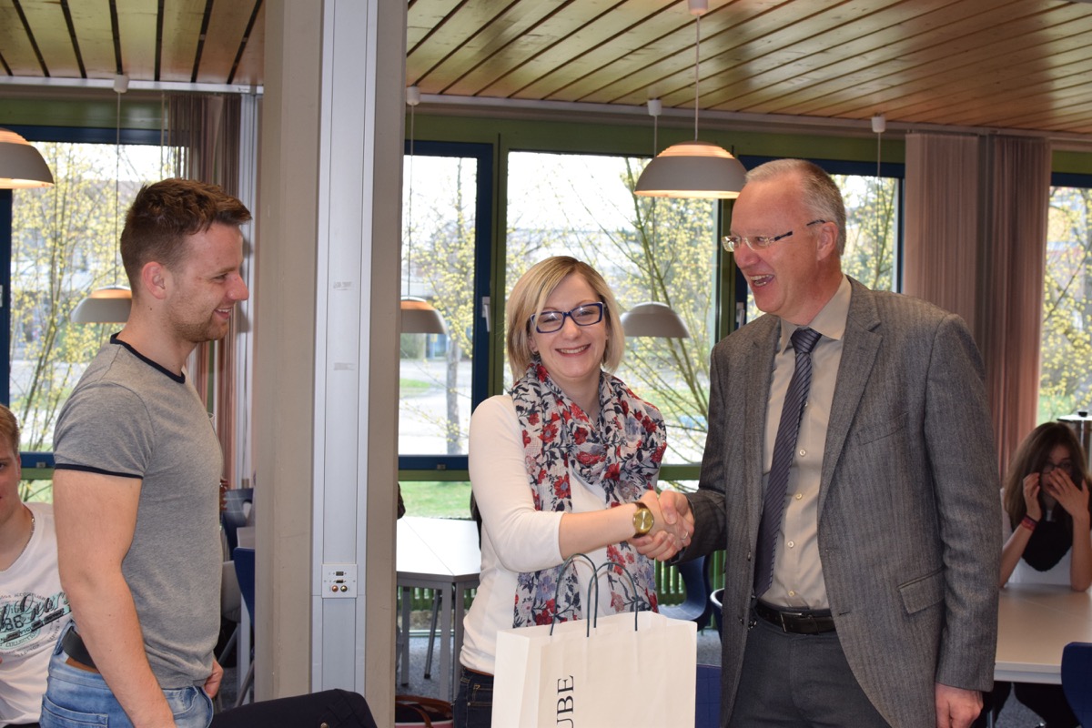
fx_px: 1592
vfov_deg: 25.8
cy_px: 364
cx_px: 546
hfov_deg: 37.9
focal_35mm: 52
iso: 800
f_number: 5.6
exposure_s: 1/125
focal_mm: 35
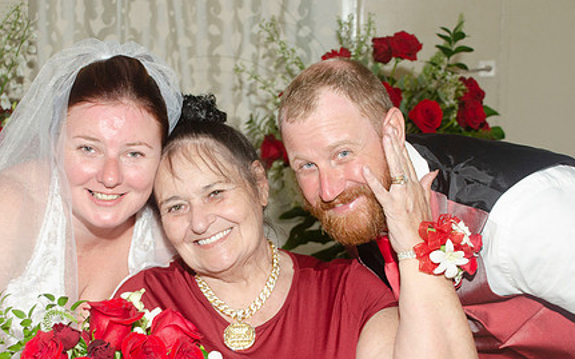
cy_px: 246
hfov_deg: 26.4
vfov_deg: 16.7
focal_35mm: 78
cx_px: 235
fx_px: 1222
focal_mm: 38
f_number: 5.6
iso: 400
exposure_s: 1/250
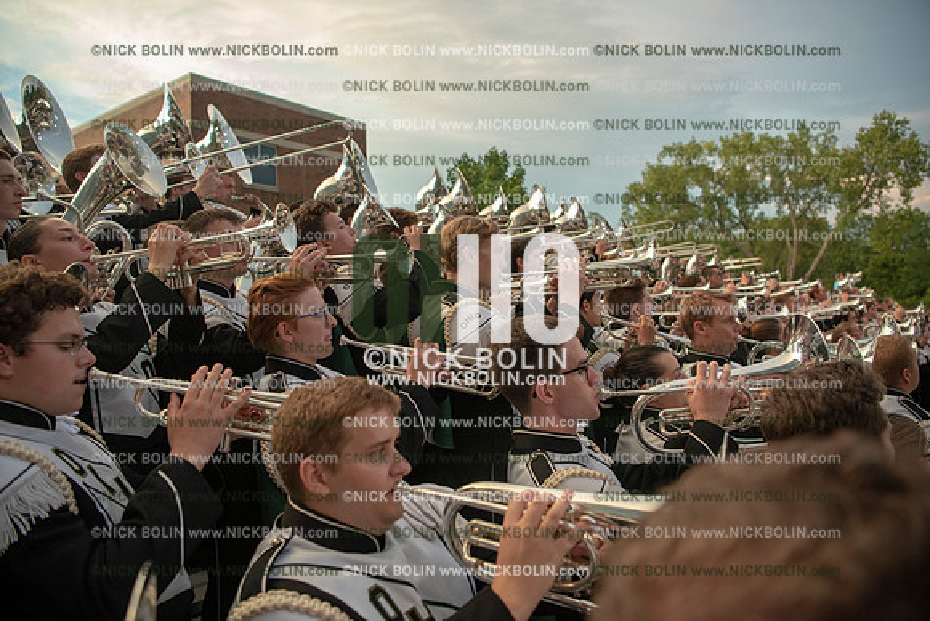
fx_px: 620
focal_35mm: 24
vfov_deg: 53.2
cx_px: 465
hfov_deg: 73.7
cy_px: 310
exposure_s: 1/500
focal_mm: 24
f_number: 3.2
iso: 800
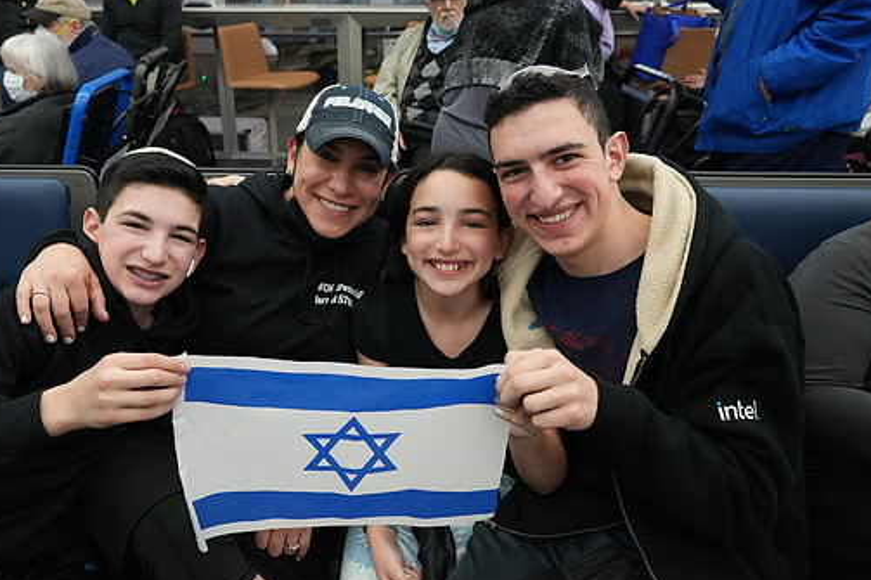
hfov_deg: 61.8
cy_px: 300
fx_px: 726
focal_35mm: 30
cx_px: 393
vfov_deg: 43.6
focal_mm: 26
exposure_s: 1/80
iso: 6400
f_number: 5.6
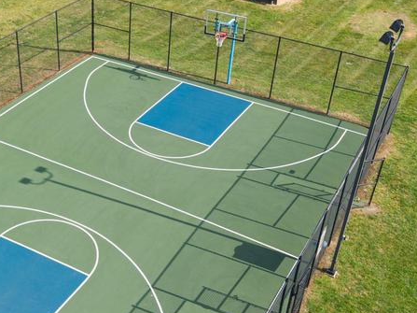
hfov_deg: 34.2
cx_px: 106
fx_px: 662
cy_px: 174
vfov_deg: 26.5
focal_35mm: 55
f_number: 1.8
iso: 100
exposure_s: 1/1000
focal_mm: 8.67
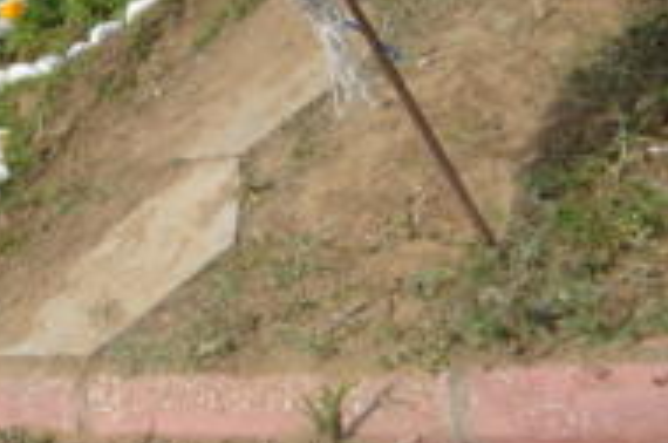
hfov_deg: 17.1
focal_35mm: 98
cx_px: -531
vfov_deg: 13.1
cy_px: -248
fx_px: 1815
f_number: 8
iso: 100
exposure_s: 1/250
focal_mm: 18
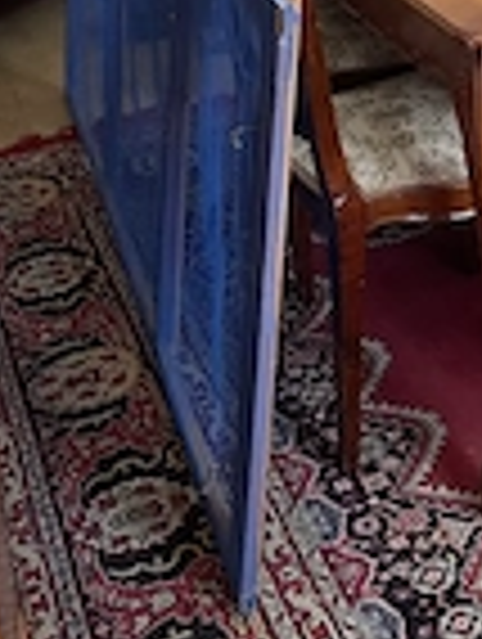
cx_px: 509
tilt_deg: -16.1
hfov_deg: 19.5
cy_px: -58
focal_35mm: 73
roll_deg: +2.9
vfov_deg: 24.8
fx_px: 1351
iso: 200
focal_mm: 4.2
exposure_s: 1/60
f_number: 1.6
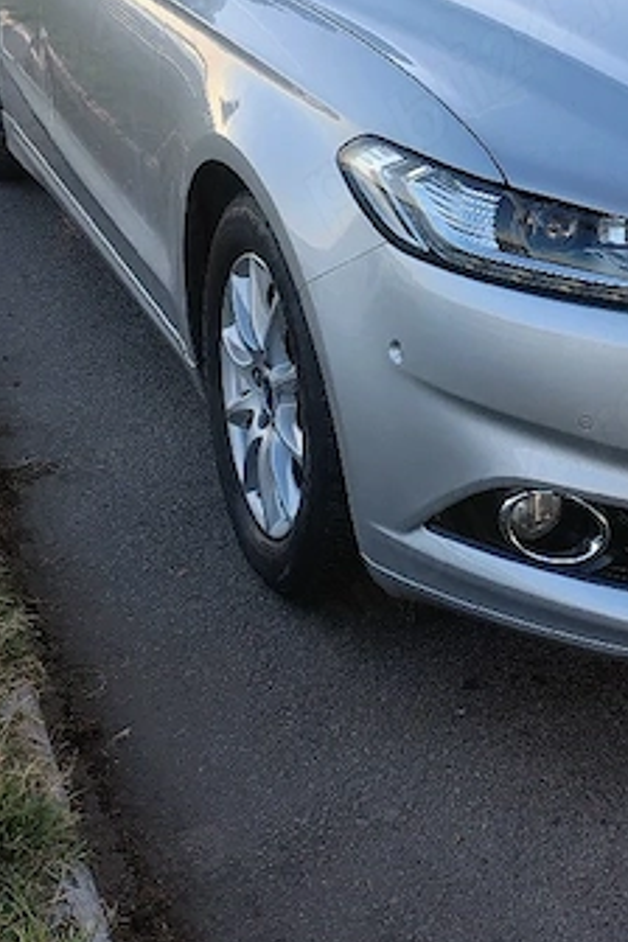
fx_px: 1622
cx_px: 594
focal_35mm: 62
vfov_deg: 31.3
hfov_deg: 21.3
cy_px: 146
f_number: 1.7
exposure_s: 1/417
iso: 144
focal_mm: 4.71
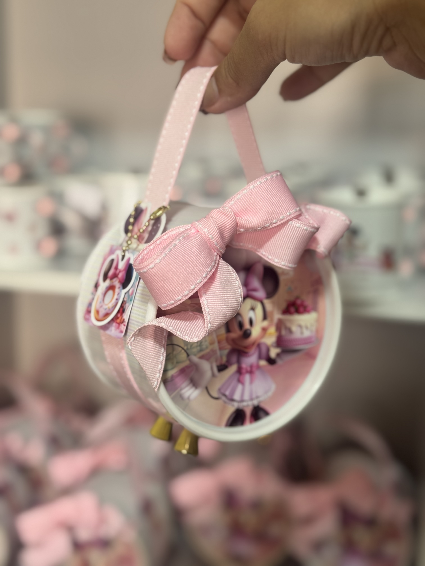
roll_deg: -1.3
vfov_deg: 39.7
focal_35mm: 48
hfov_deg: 30.3
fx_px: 786
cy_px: 283
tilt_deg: -13.3
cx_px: 212
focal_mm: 6.76
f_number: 1.78
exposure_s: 1/60
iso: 100
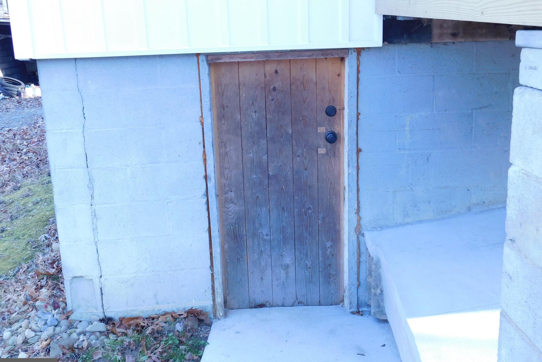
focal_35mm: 39
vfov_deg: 34.2
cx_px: 270
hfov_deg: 49.6
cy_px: 169
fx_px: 587
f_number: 3.5
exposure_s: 1/60
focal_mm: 6.3
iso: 125
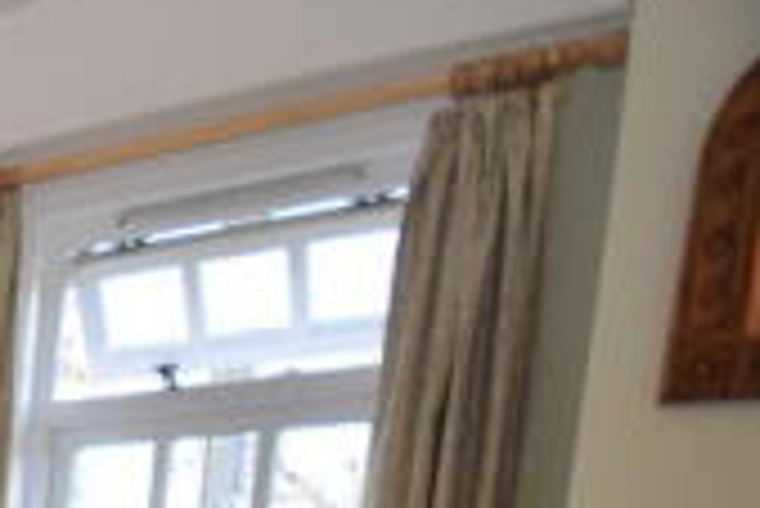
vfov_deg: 18.8
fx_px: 1225
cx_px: -708
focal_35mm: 58
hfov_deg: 20.1
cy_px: 879
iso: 800
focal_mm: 10
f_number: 4.5
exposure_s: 1/80
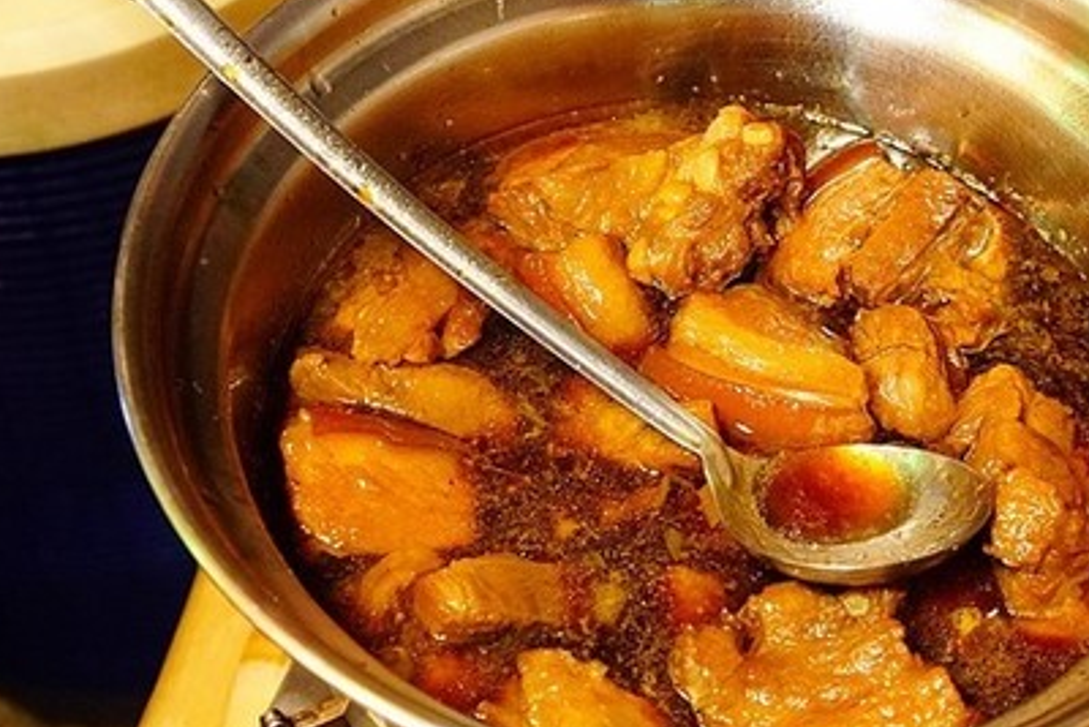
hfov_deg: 32.8
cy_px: 376
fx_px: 1838
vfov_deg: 22.4
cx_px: 686
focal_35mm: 61
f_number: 4
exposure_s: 1/40
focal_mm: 27
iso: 6400
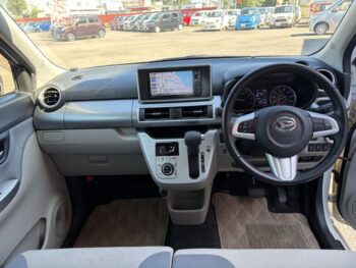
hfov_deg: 67.3
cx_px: 178
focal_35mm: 26
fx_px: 268
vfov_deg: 53.1
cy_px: 134
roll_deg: +6.0
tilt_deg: -23.7
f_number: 1.6
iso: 40
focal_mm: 5.96
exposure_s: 1/121
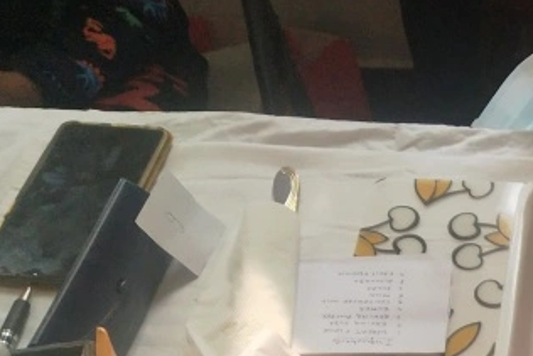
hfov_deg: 17.9
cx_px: 818
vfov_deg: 13.1
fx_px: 1496
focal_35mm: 101
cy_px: 469
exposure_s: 1/549
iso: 129
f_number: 1.8
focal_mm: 3.95
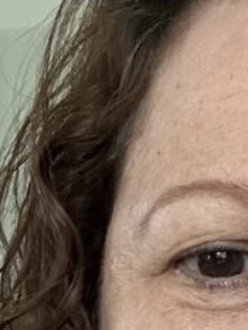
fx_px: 983
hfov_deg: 13.9
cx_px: 313
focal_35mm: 103
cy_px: 344
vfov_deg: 18.5
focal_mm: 2.69
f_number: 1.9
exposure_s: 1/51
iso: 320
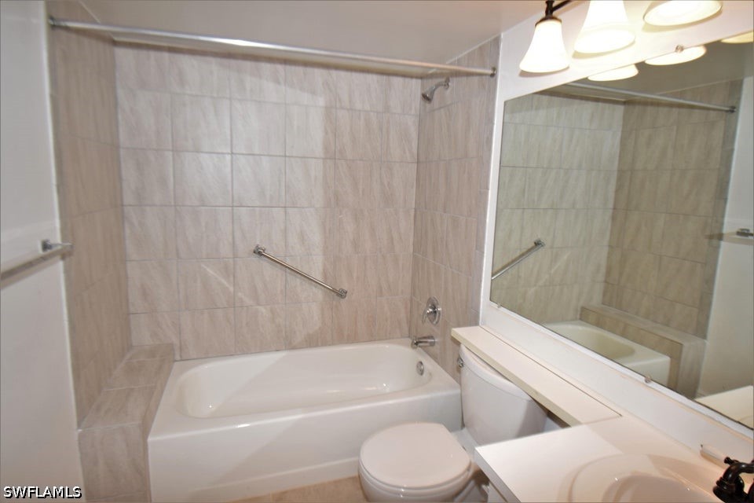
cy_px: 252
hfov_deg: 85.4
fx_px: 408
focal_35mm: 20
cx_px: 377
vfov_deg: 63.2
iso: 720
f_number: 5.6
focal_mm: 13
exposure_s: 1/125
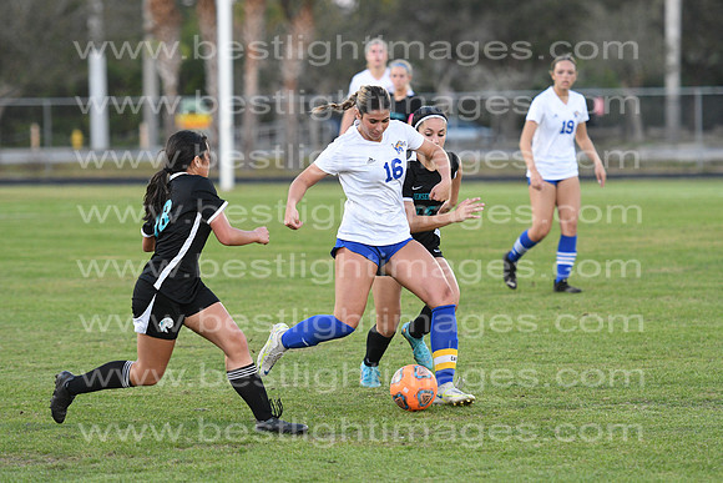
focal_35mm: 225
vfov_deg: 6.1
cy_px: 242
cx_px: 362
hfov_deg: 9.1
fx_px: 4520
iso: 1600
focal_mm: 150
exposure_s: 1/800
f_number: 2.8
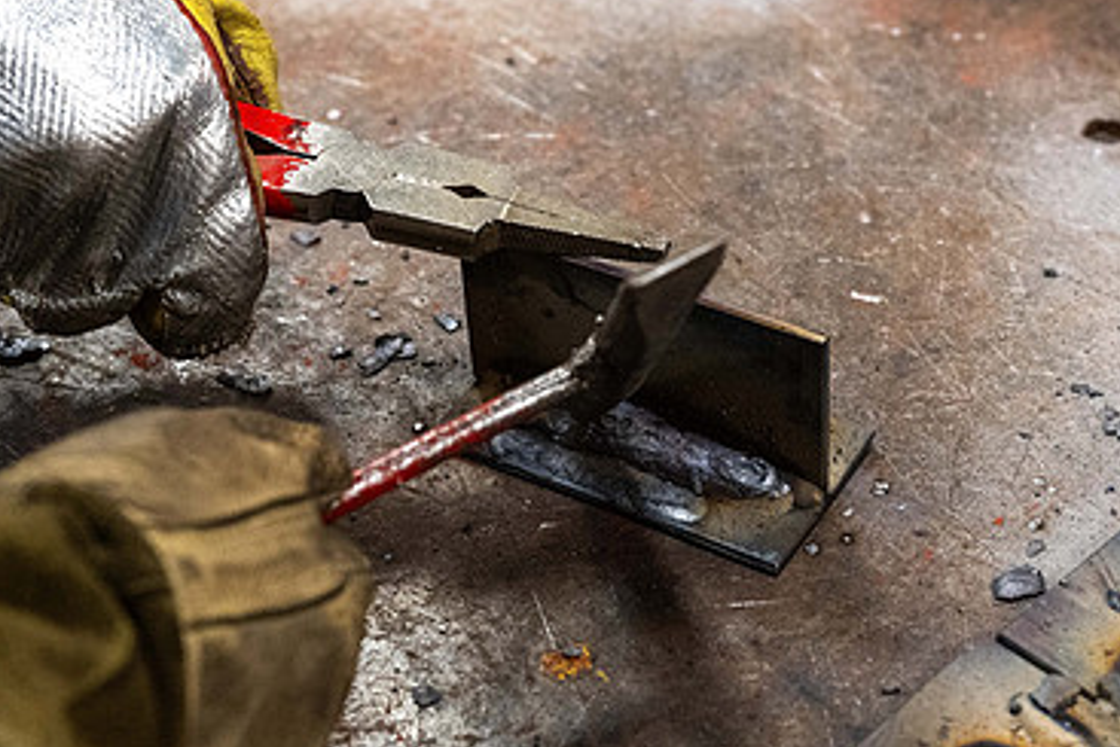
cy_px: 430
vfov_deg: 15.7
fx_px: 2708
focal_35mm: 87
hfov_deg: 23.3
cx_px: 674
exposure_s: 1/500
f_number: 4
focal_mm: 46
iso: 3200
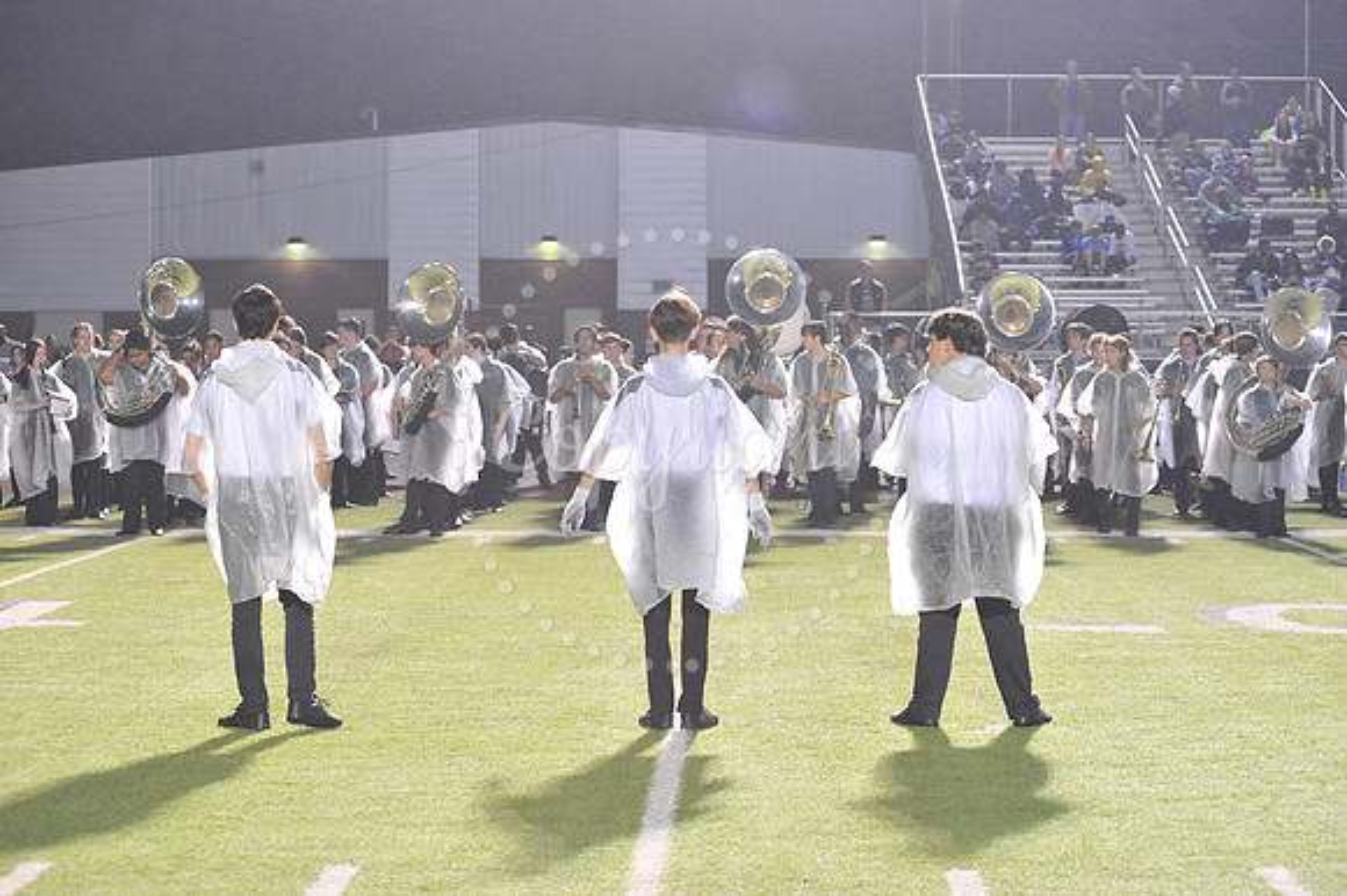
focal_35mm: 80
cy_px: 448
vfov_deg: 17.0
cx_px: 674
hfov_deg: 25.4
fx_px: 2992
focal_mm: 80
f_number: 4
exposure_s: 1/160
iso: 4000
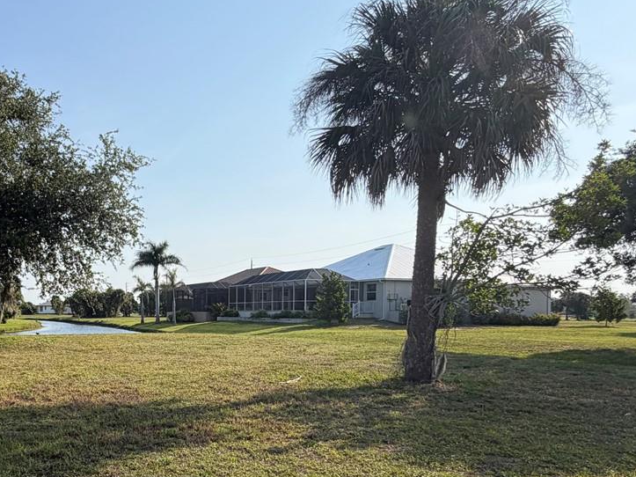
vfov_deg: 44.7
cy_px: 324
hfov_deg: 53.5
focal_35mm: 31
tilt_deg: -1.5
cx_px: 106
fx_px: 569
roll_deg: +0.8
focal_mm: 2.22
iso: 25
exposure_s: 1/970
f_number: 2.2
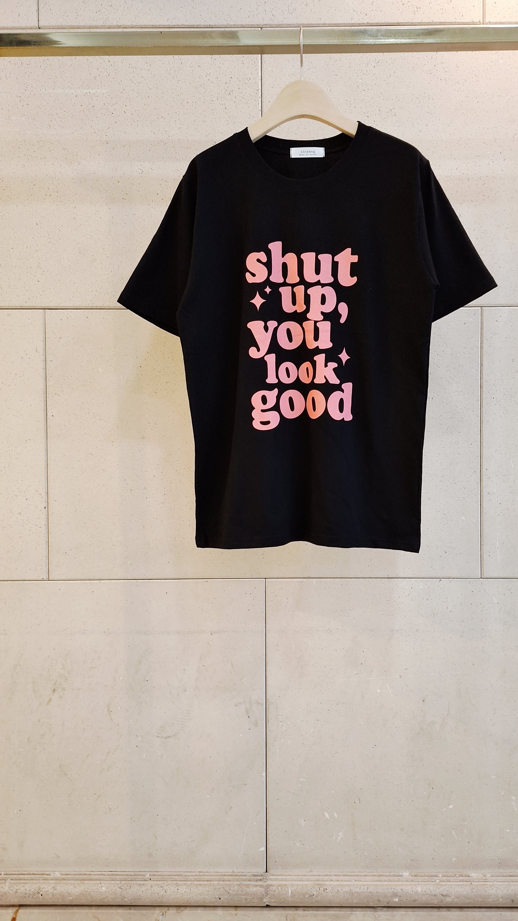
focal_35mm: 28
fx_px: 684
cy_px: 455
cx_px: 295
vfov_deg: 67.9
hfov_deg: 41.4
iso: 160
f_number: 1.8
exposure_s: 1/60
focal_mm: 5.23
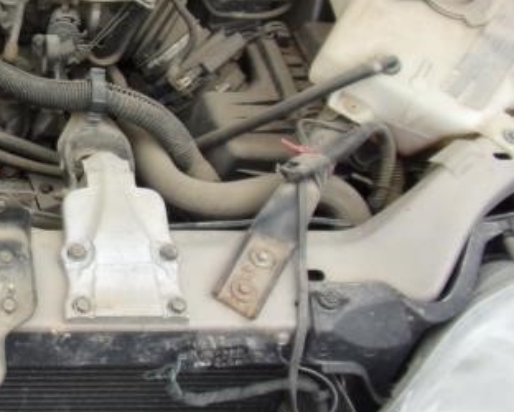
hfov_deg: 28.4
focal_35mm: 60
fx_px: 913
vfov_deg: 25.3
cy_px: 152
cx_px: -61
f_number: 3.3
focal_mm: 4.3
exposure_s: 1/240
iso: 80
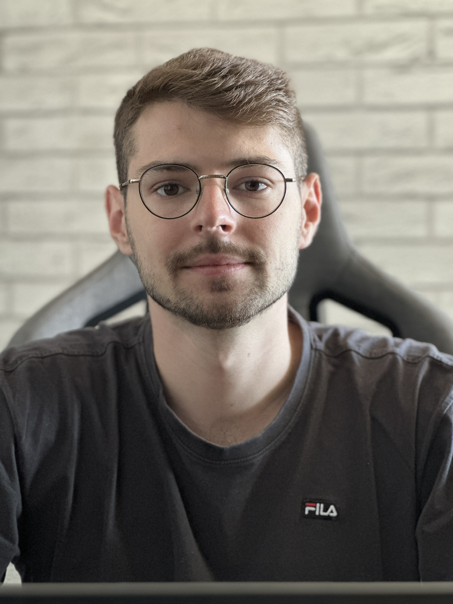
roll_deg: +0.0
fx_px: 1344
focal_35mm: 77
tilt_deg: -1.4
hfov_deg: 19.1
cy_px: 302
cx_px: 226
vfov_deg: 25.3
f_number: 2.8
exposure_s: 1/40
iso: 400
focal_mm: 9
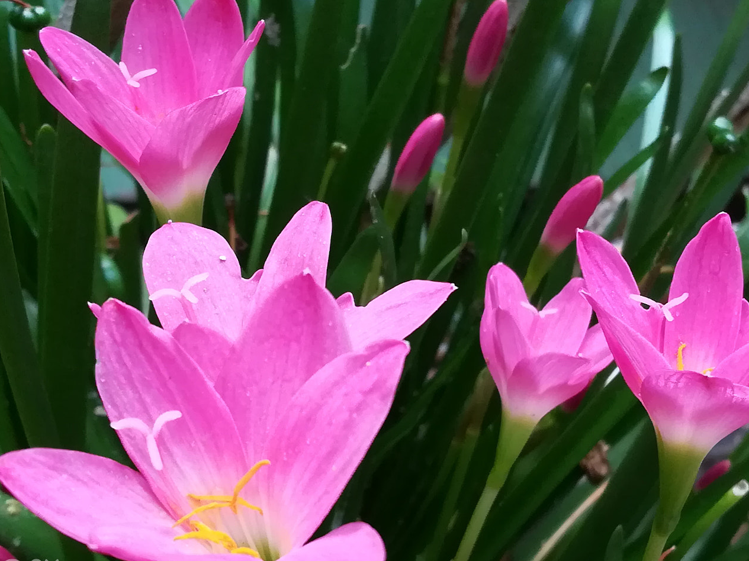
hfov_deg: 31.2
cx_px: 385
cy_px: 295
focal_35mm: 62
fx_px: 1341
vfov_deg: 23.6
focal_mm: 3.83
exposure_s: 1/30
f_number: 2.2
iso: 125
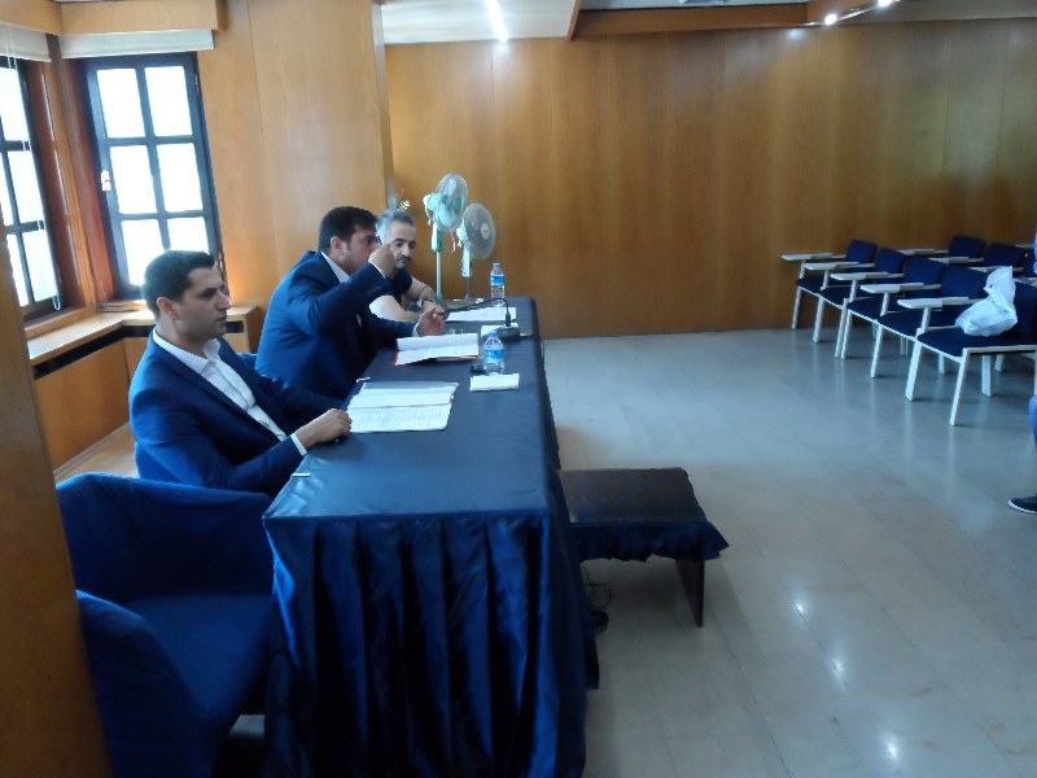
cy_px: 389
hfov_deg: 63.4
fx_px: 839
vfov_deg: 49.7
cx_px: 518
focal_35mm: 28
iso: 400
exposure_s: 1/30
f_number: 3.1
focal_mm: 4.9
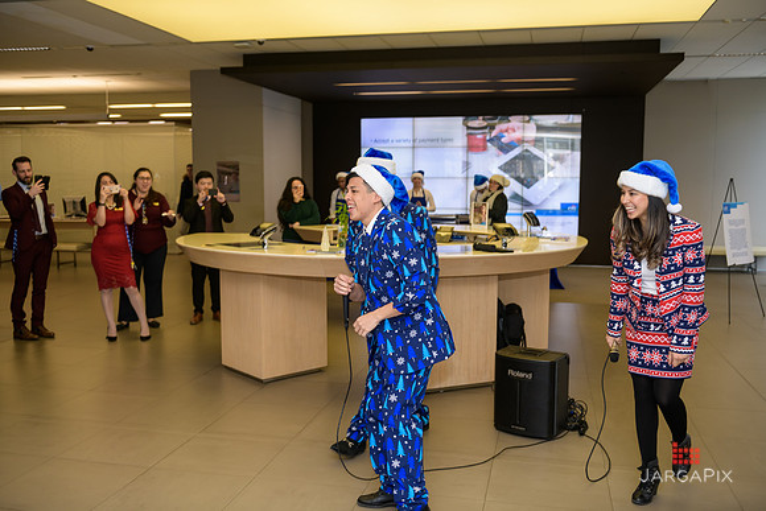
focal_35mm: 34
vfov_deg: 38.9
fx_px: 724
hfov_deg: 55.8
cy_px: 256
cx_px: 383
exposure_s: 1/125
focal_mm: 34
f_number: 3.2
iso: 400
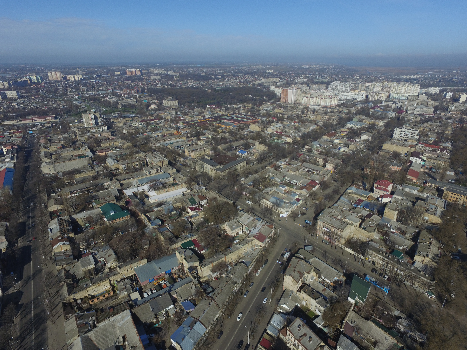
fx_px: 270
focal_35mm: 20
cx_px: 234
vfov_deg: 66.0
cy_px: 175
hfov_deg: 81.7
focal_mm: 3.61
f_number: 2.8
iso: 100
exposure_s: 1/2041
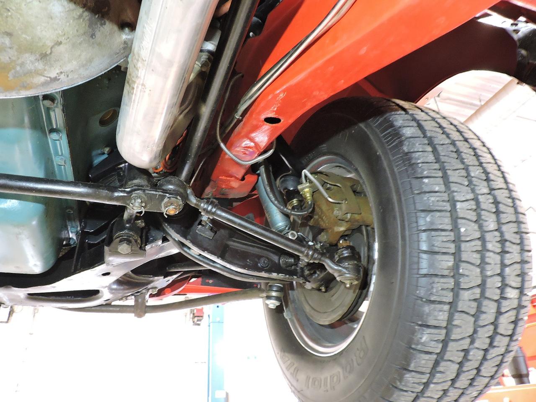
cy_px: 201
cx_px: 268
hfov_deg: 71.6
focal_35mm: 24
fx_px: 372
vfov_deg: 56.8
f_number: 3
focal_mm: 4.3
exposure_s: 1/8
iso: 640
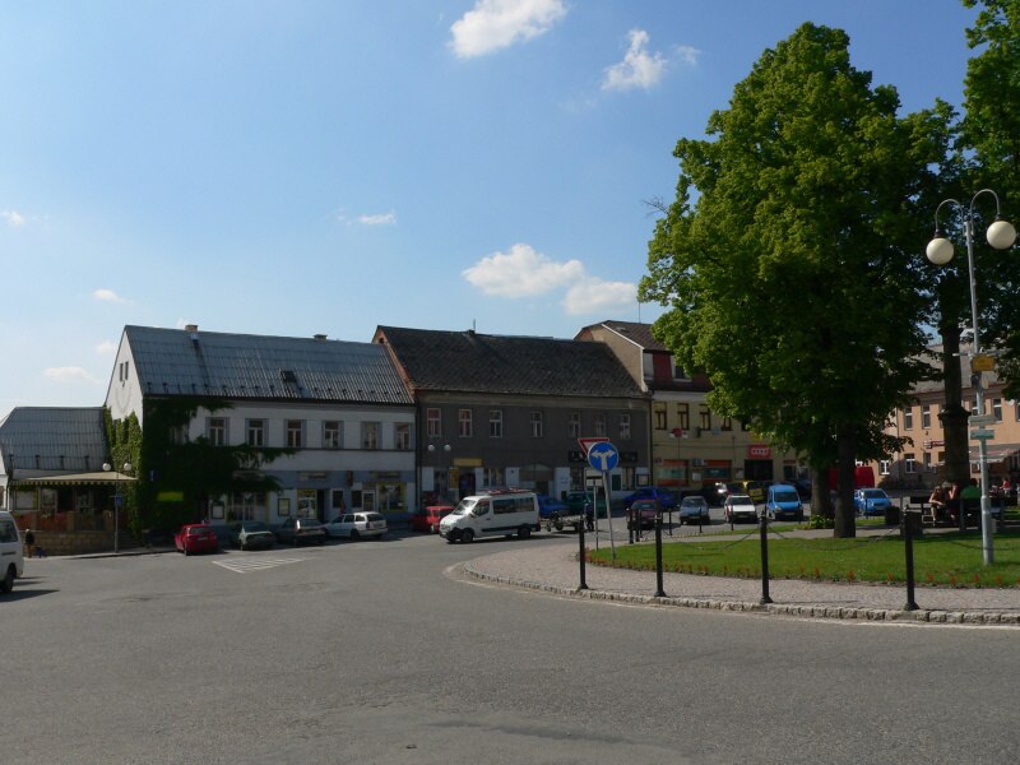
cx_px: 510
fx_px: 1061
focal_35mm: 36
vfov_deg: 39.7
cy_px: 382
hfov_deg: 51.4
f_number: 5.6
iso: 80
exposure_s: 1/500
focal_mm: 6
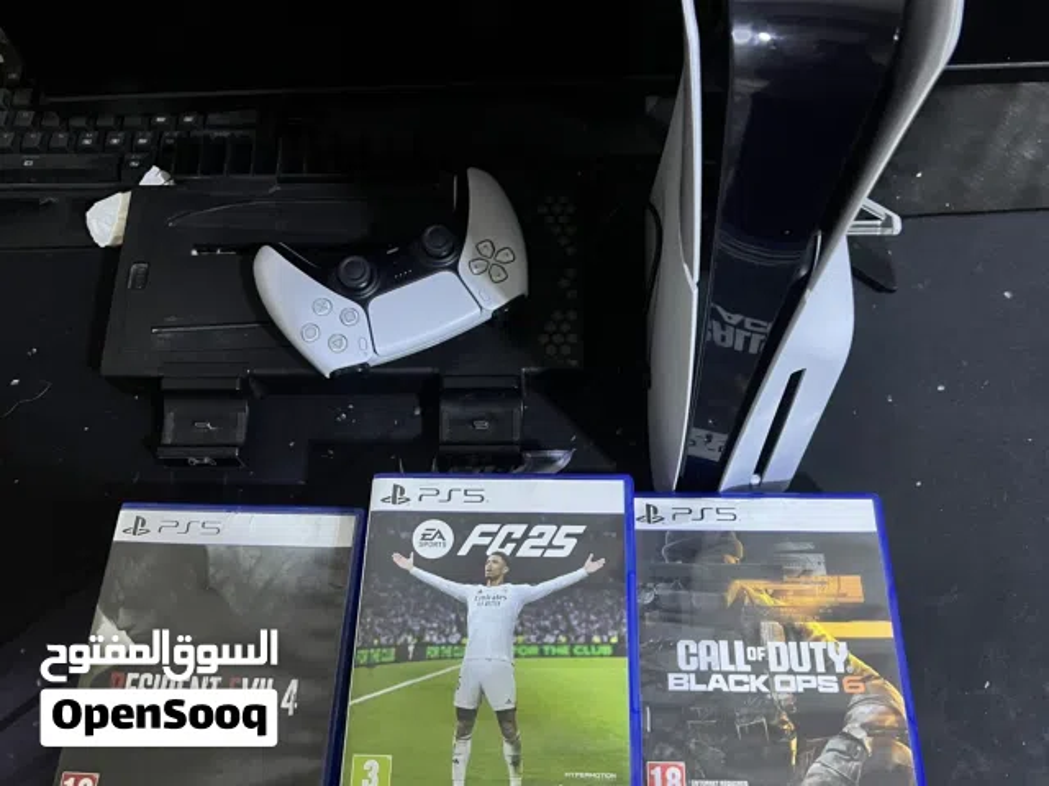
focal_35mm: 26
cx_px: 524
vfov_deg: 53.1
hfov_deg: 67.3
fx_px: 788
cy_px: 393
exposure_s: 1/60
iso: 400
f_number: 1.5
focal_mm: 5.7
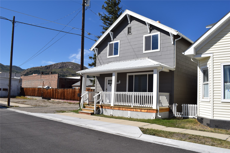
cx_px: 115
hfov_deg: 61.9
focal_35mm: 30
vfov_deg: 43.6
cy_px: 76
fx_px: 192
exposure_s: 1/500
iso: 200
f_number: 11
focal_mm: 20
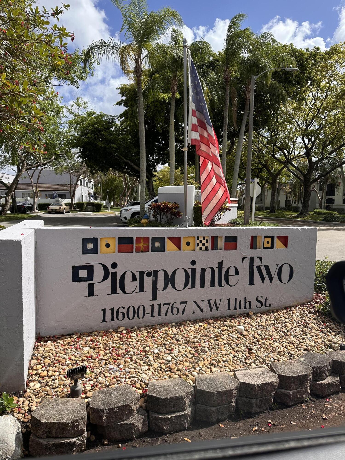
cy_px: 230
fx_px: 319
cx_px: 172
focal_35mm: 24
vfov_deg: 71.6
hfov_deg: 56.8
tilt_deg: -5.0
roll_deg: -0.2
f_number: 1.78
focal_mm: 6.86
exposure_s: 1/4016
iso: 80
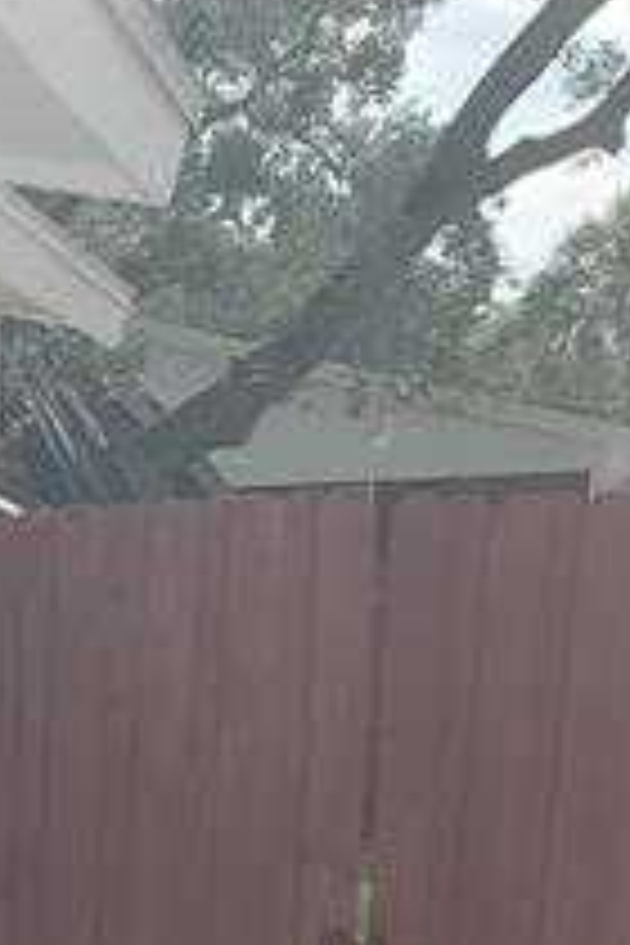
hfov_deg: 12.4
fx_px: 2599
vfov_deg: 19.1
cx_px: -576
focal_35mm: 99
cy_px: 1224
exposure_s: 1/878
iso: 50
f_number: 2.4
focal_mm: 4.3
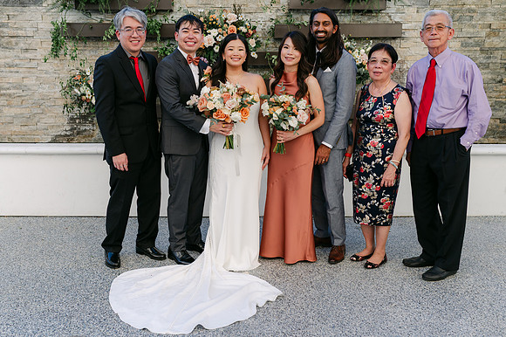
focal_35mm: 38
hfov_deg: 51.2
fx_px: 528
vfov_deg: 35.4
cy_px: 168
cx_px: 236
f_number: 4
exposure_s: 1/800
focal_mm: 35
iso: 100
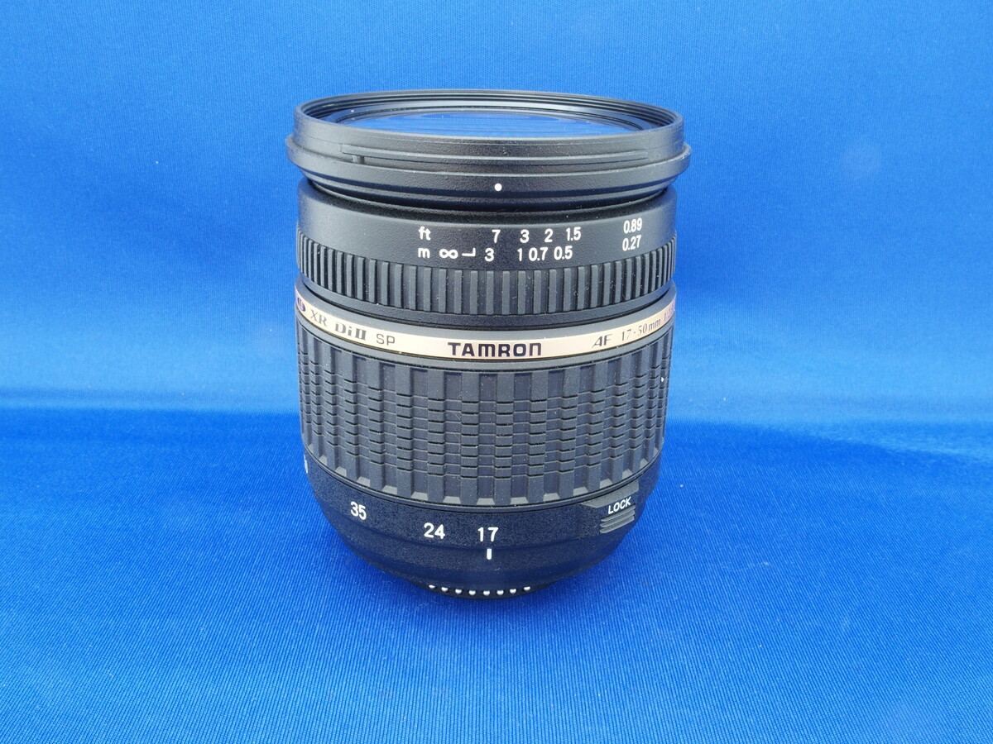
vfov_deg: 40.7
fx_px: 1004
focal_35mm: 35
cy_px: 372
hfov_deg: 52.6
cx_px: 496
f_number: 8
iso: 100
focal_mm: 7.4
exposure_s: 4
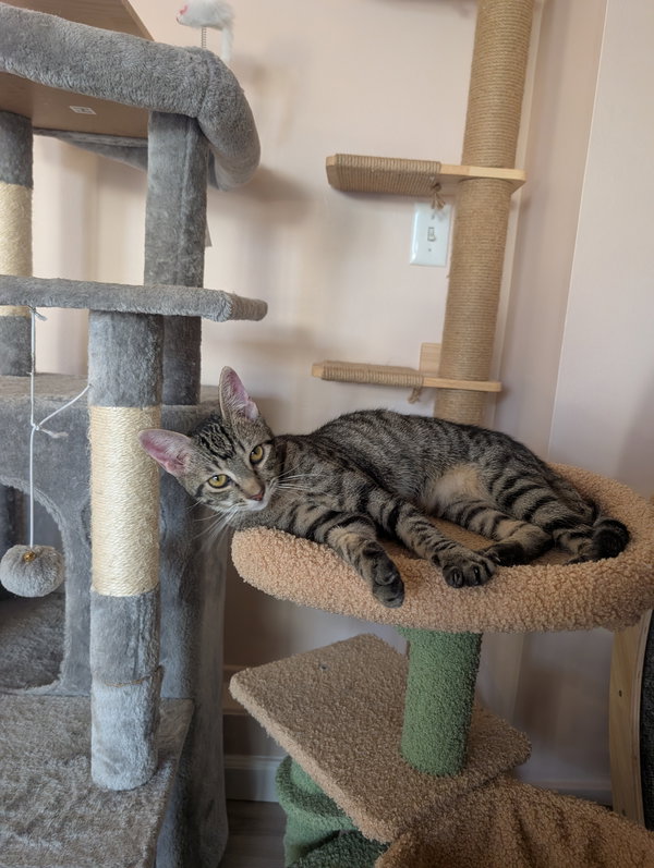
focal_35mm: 24
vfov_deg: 71.5
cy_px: 434
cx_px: 327
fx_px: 603
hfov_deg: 56.9
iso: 567
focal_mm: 6.9
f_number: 1.68
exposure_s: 1/120
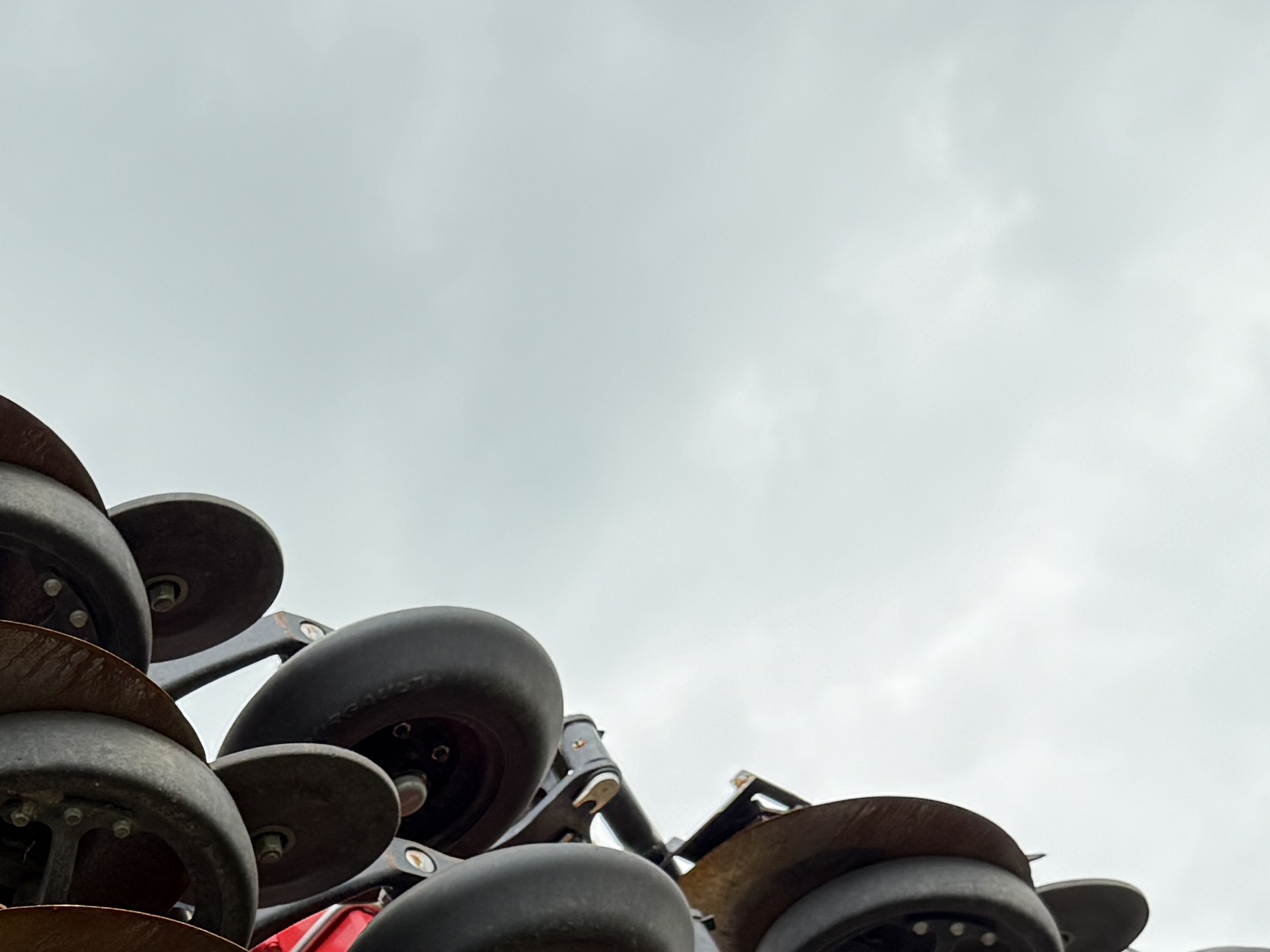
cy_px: 1269
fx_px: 3008
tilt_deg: +35.8
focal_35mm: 82
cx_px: -151
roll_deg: +9.4
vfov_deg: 16.9
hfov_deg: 22.4
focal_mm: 6.76
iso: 100
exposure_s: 1/607
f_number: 1.78
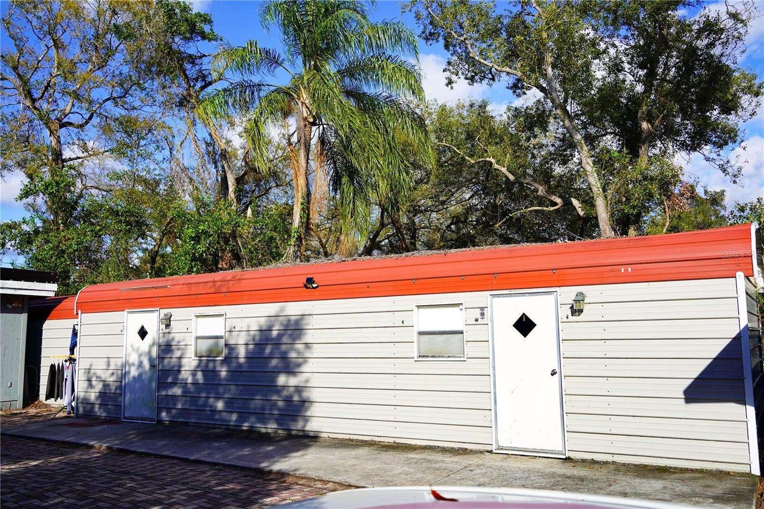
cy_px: 254
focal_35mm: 31
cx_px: 382
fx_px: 658
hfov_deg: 60.3
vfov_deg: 42.3
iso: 100
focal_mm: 31
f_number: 4.5
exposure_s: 1/800
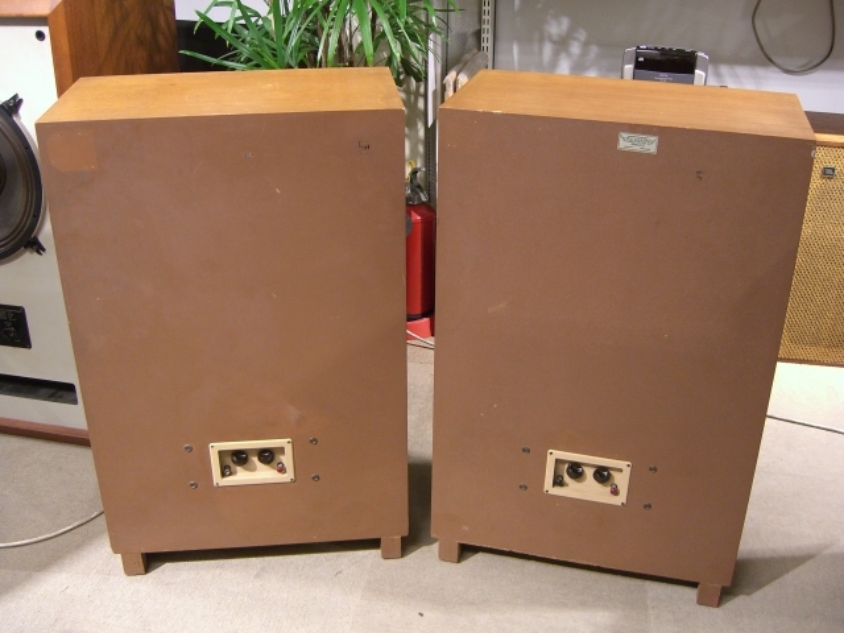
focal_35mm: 38
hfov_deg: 49.0
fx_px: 927
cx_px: 422
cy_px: 316
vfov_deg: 37.7
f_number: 2.8
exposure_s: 1/13
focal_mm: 7.9
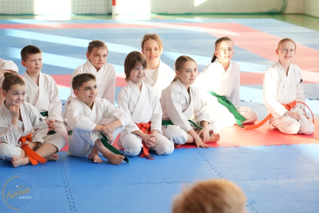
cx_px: 160
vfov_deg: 13.0
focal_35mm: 105
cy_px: 106
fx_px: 930
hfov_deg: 19.5
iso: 3200
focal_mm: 105
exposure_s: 1/800
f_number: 5
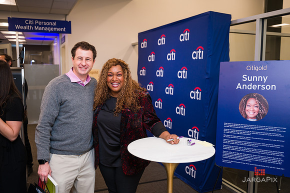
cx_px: 145
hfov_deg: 58.7
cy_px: 96
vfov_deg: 41.1
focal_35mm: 32
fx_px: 258
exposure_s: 1/200
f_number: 3.2
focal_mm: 32
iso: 400
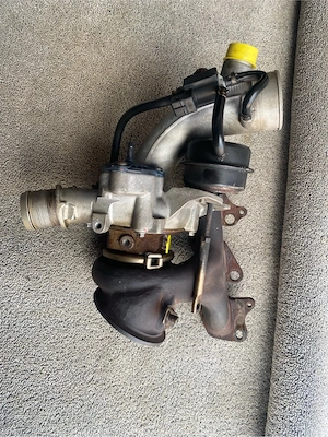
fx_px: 328
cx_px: 164
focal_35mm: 26
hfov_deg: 53.1
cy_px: 218
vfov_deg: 67.3
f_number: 1.8
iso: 40
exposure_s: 1/122
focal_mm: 4.25
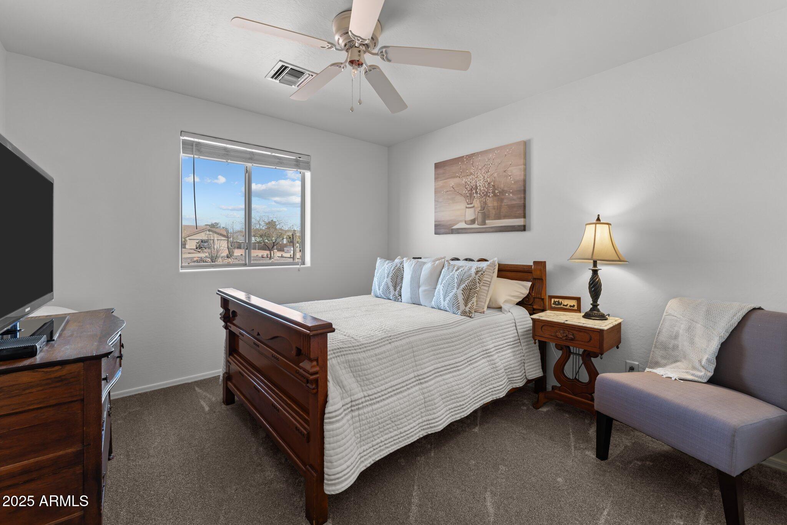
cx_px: 394
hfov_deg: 99.7
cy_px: 262
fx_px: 332
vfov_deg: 76.6
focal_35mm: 15
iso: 400
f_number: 8
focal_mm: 15.2
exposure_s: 1/8
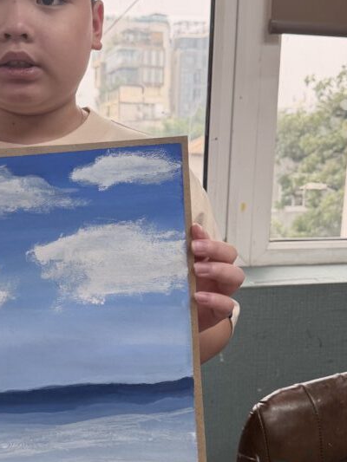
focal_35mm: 45
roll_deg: +0.2
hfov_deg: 31.9
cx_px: 110
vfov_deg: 42.1
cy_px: 244
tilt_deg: -9.1
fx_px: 601
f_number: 1.78
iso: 80
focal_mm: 6.76
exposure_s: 1/197
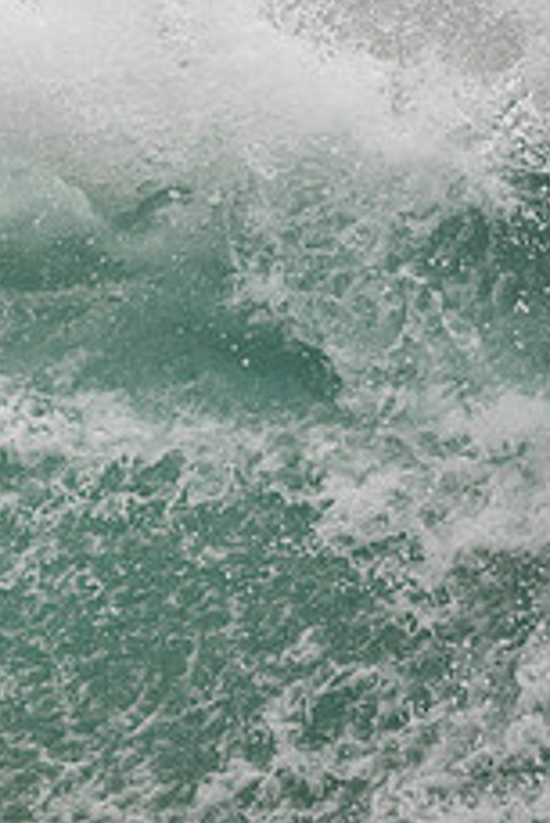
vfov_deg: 2.1
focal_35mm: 987
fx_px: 22583
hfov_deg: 1.4
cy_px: 314
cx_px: -442
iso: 250
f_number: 5.6
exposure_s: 1/2000
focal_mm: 390
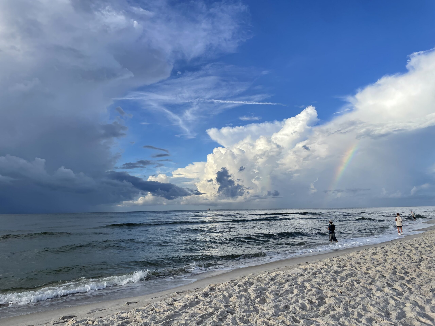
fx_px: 327
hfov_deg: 67.3
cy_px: 163
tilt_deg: +9.8
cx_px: 218
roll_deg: +1.2
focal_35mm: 26
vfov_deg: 53.1
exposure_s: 1/3125
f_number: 1.6
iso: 32
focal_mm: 4.2
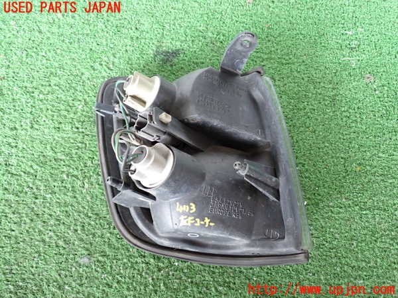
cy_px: 149
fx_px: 368
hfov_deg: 56.8
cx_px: 199
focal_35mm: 32
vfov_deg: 44.2
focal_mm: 5.79
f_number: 2.4
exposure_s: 1/30
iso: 640
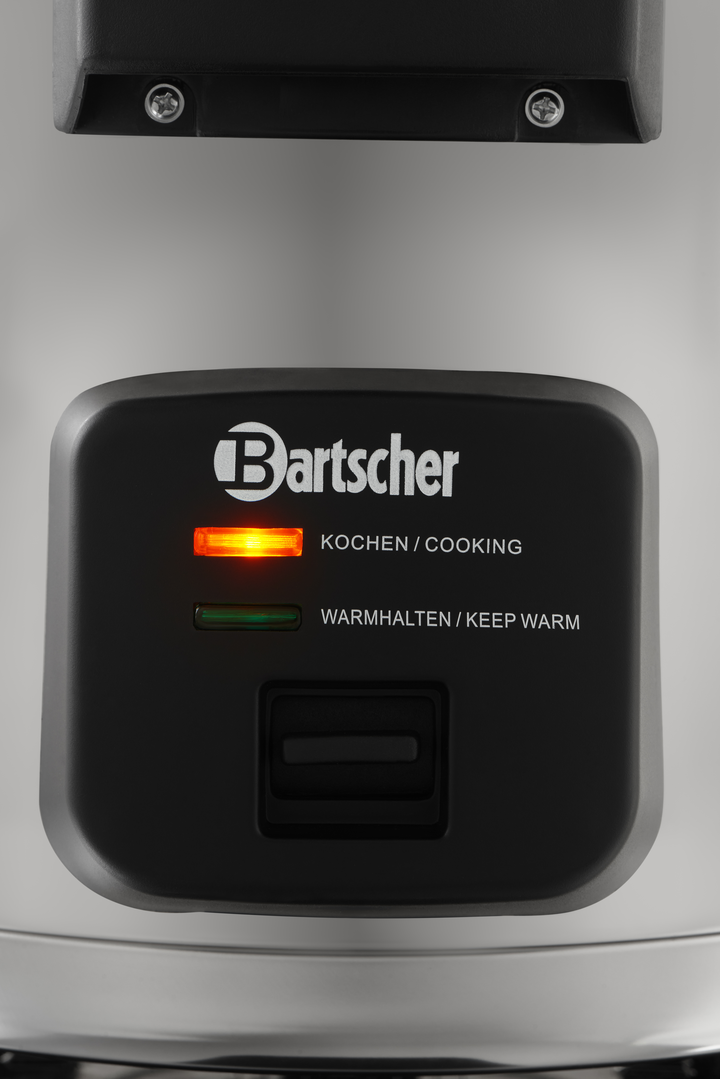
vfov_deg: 19.5
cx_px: 360
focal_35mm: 105
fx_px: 3147
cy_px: 540
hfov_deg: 13.1
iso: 200
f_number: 14
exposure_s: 4
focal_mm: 105
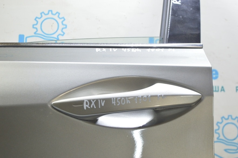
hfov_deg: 35.1
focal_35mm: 57
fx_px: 377
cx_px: 119
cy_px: 79
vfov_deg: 23.7
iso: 400
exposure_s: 1/20
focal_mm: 38
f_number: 5.6
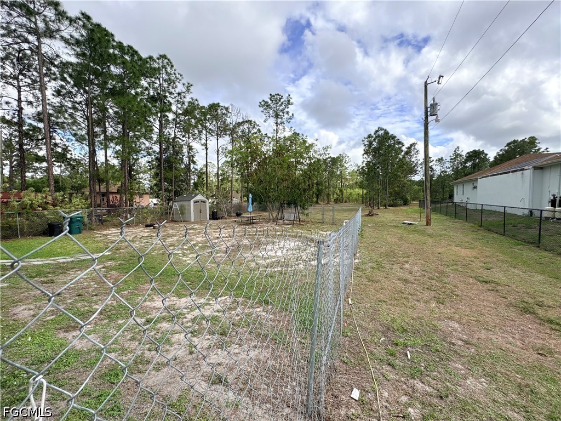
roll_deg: +1.2
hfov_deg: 102.1
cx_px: 280
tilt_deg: -3.4
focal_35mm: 14
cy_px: 210
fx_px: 227
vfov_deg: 85.7
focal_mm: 2.22
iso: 64
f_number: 2.2
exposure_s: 1/1789
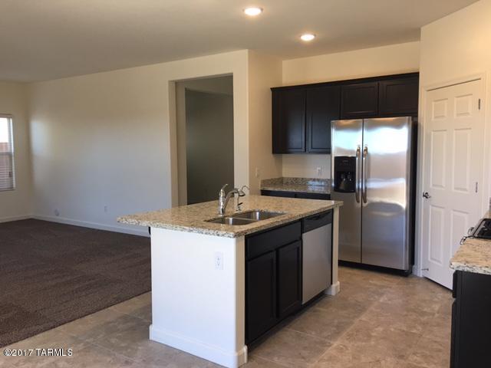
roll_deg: +0.2
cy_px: 184
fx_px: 411
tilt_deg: -3.7
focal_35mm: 29
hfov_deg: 61.7
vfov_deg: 48.2
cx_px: 246
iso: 25
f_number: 2.2
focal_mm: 4.15
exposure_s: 1/30
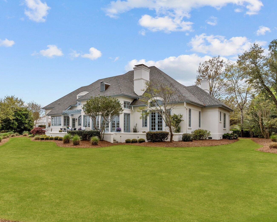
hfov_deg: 67.6
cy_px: 126
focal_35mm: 25
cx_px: 116
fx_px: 205
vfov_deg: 56.6
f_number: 7.1
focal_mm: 17
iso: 400
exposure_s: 1/1600
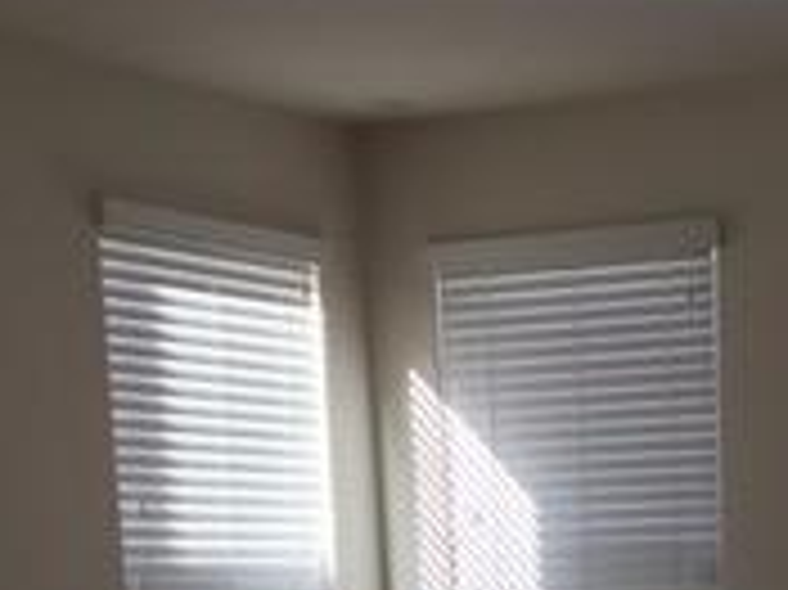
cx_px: 788
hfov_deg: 18.1
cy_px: 1018
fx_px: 2411
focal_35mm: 106
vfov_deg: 12.8
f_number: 2.2
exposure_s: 1/120
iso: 40
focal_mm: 4.15
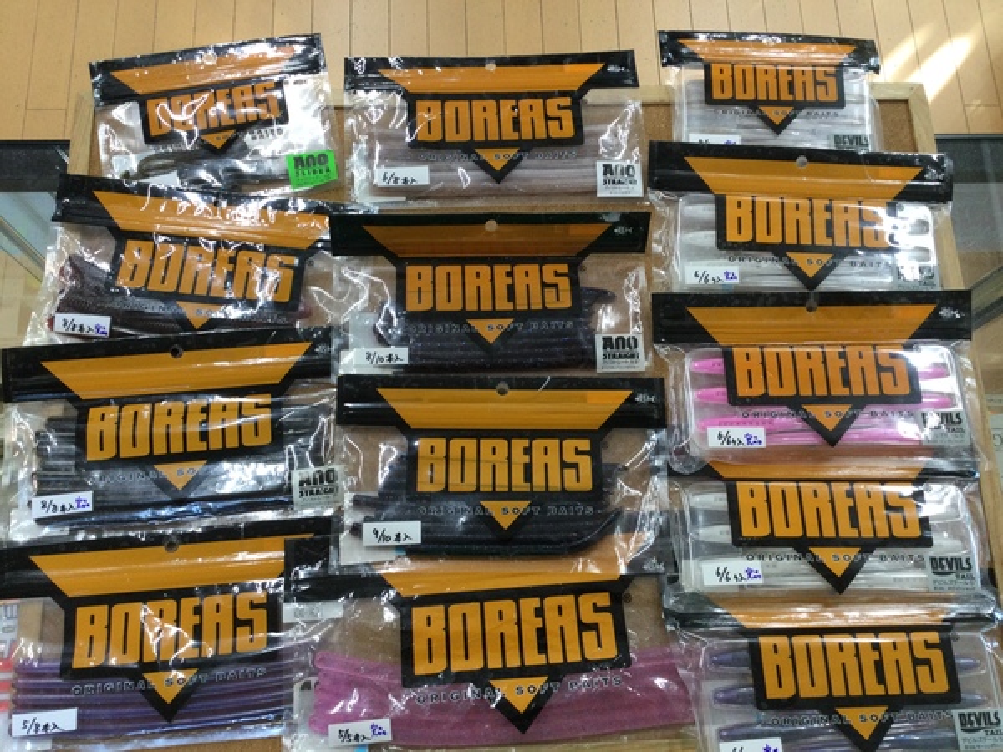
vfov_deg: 45.4
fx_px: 898
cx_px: 502
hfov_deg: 58.4
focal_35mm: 31
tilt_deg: -74.2
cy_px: 376
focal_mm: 3.3
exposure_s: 1/30
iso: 40
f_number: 2.4
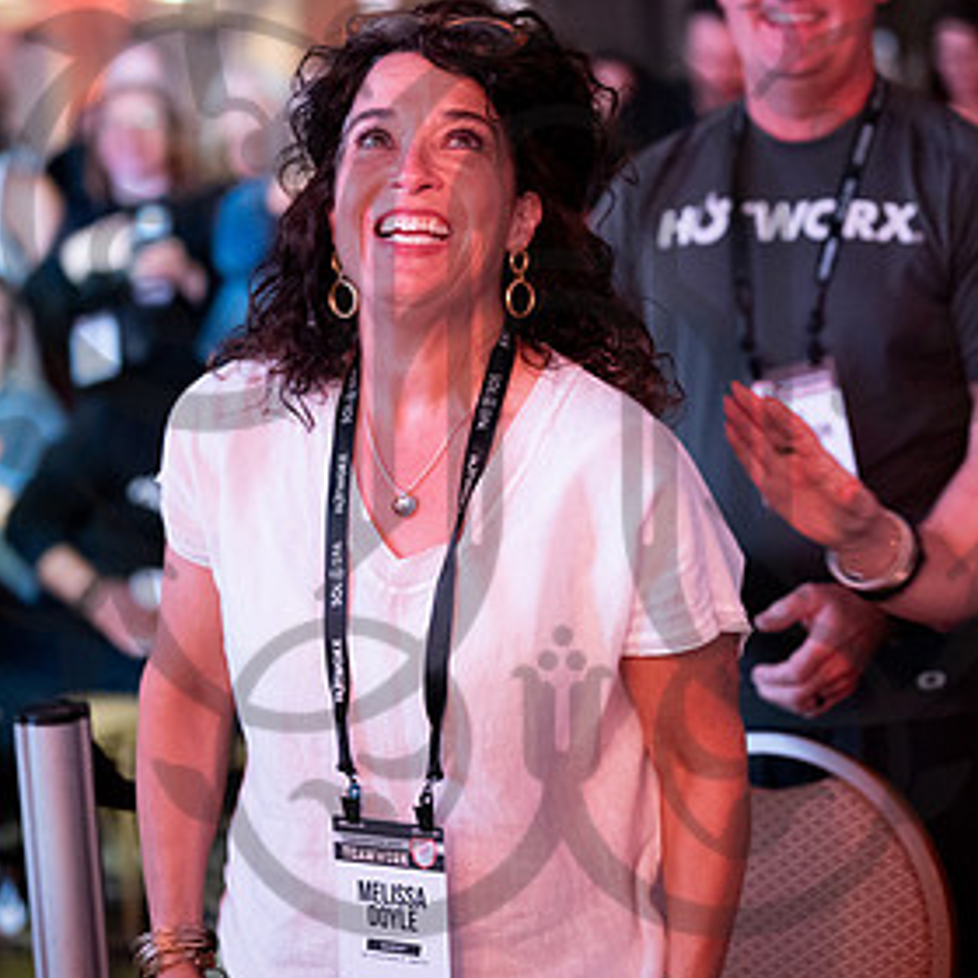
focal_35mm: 88
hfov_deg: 19.7
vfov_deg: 19.7
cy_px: 358
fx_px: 2813
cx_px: 562
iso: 2000
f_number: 1.8
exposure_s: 1/125
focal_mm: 50
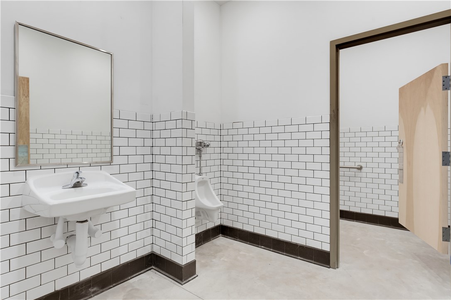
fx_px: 230
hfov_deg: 88.8
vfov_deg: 66.2
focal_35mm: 18
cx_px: 226
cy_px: 150
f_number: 9
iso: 100
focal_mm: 18.4
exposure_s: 1.6
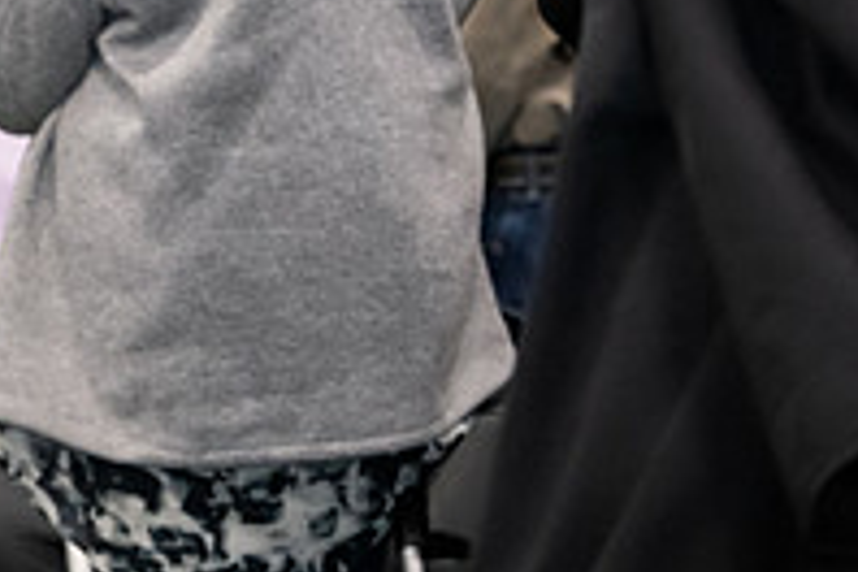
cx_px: -325
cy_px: -132
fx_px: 8746
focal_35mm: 367
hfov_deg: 5.6
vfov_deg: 3.7
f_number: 3.2
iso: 3200
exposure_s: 1/200
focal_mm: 125
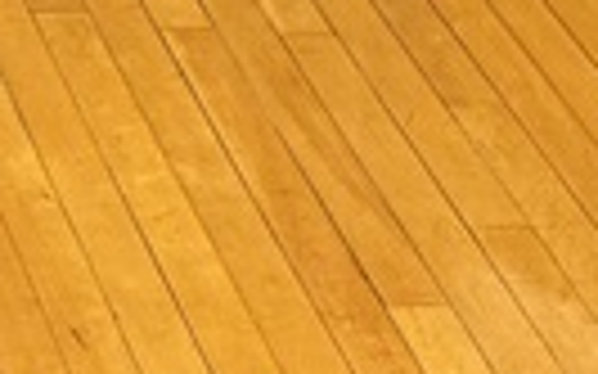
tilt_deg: -15.4
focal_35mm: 196
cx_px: -360
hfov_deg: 10.3
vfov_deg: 6.2
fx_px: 3193
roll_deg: -2.8
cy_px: -721
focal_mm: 6.76
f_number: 1.78
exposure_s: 1/60
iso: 200
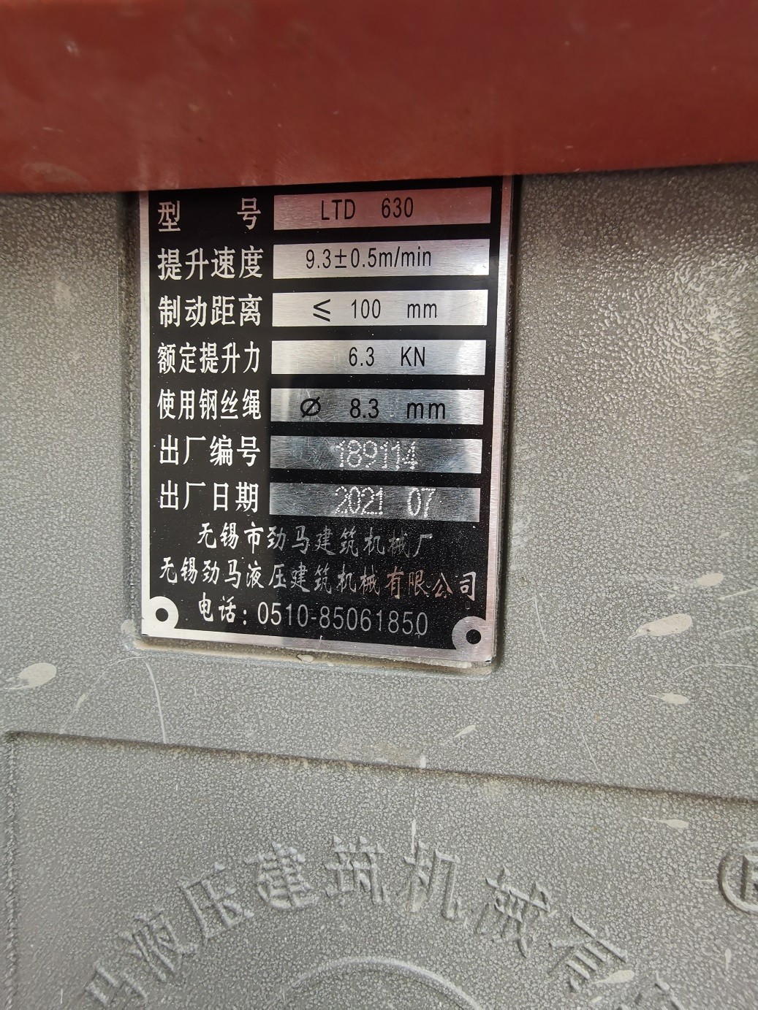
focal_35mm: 17
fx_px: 496
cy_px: 505
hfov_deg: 74.7
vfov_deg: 91.0
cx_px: 379
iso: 100
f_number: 2.2
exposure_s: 1/50
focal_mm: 2.26
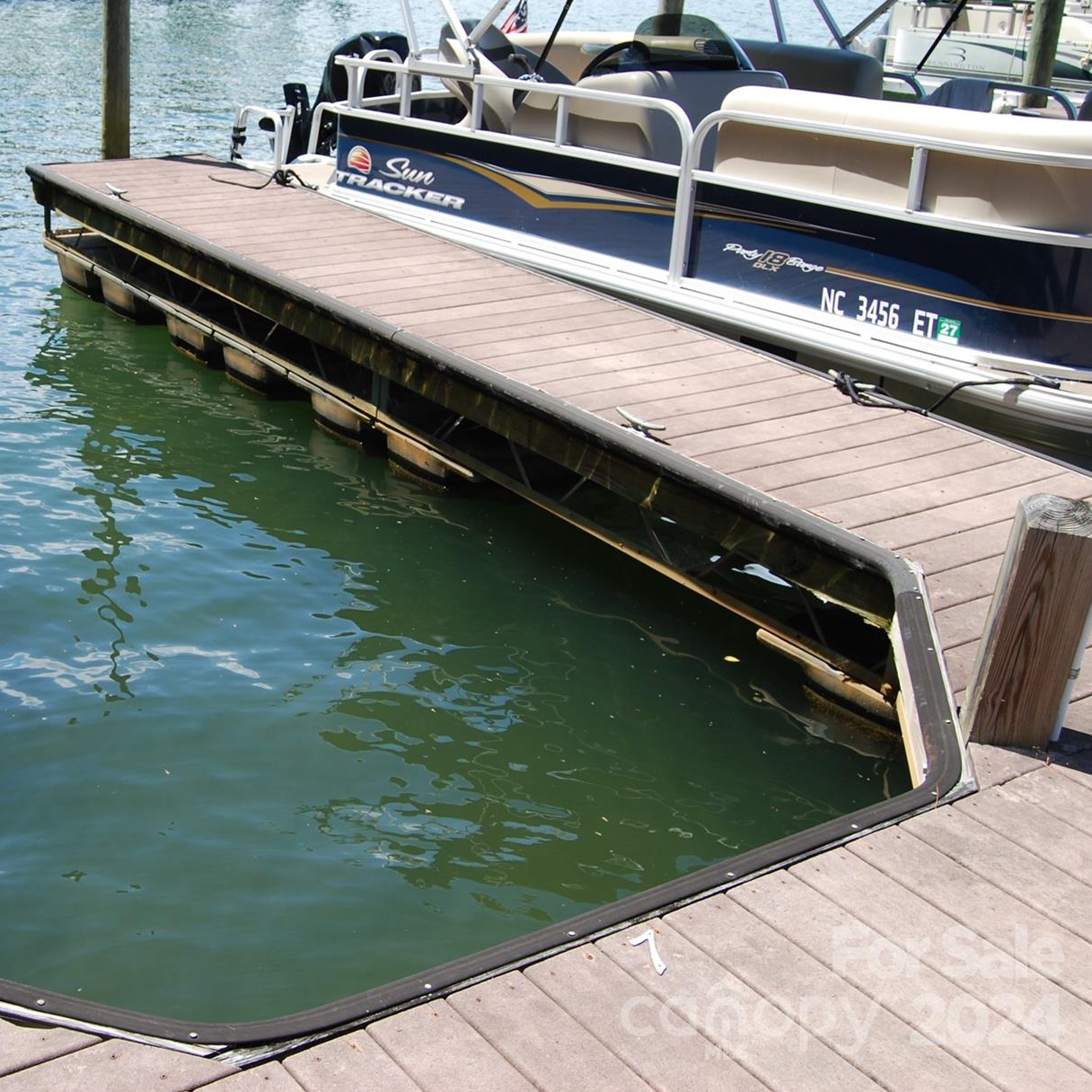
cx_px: 209
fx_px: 1535
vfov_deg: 39.1
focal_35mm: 43
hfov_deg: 37.7
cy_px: 480
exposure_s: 1/160
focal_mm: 20
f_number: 6.3
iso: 100
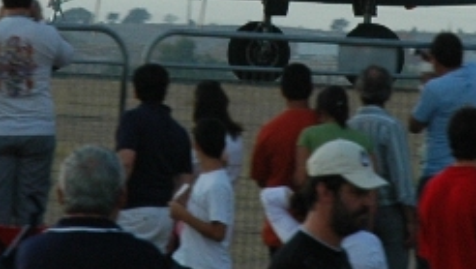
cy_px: -4
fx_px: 4511
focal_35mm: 357
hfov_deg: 6.0
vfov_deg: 3.4
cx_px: 331
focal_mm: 70
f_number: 9
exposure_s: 1/320
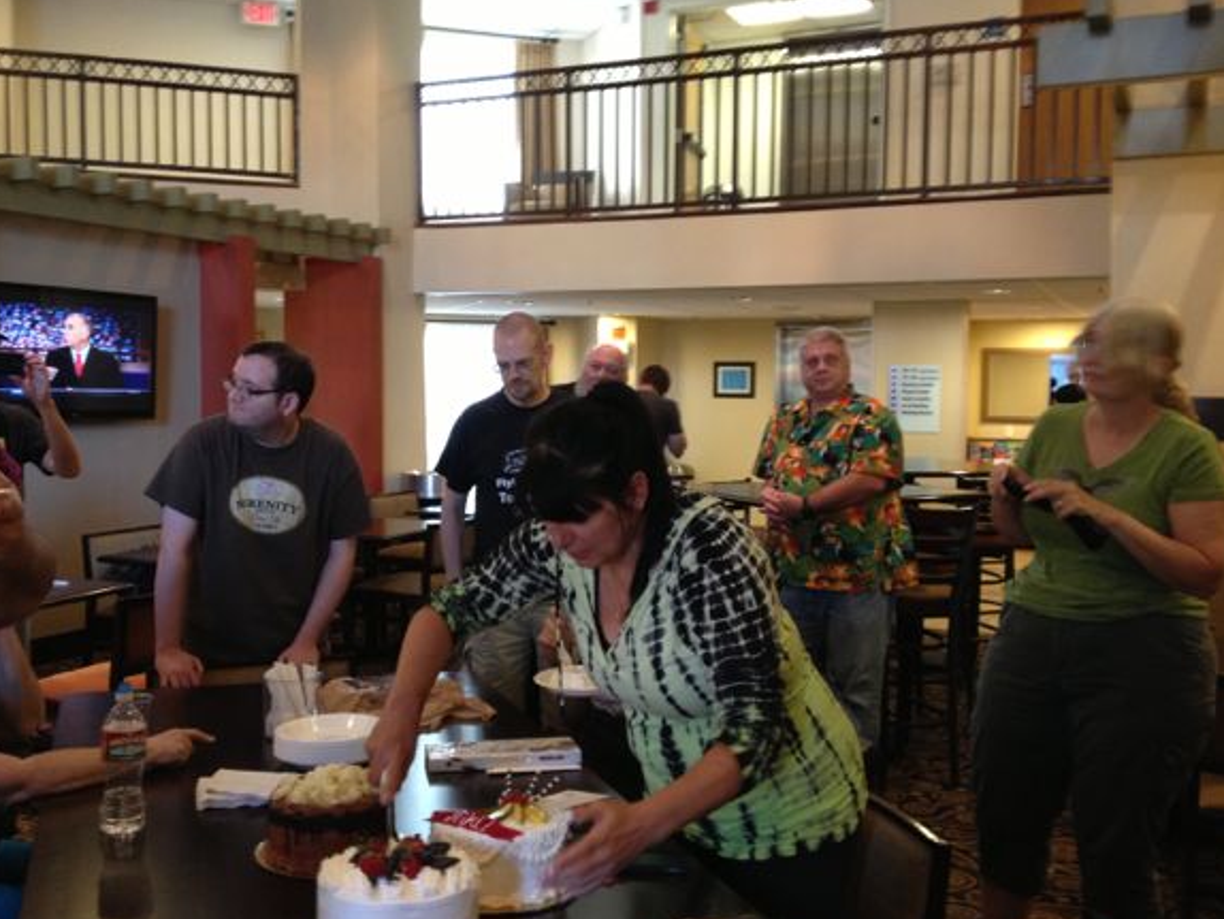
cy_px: 467
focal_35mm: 39
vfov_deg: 36.8
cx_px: 567
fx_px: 1380
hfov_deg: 47.8
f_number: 2.4
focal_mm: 4.28
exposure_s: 1/20
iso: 200
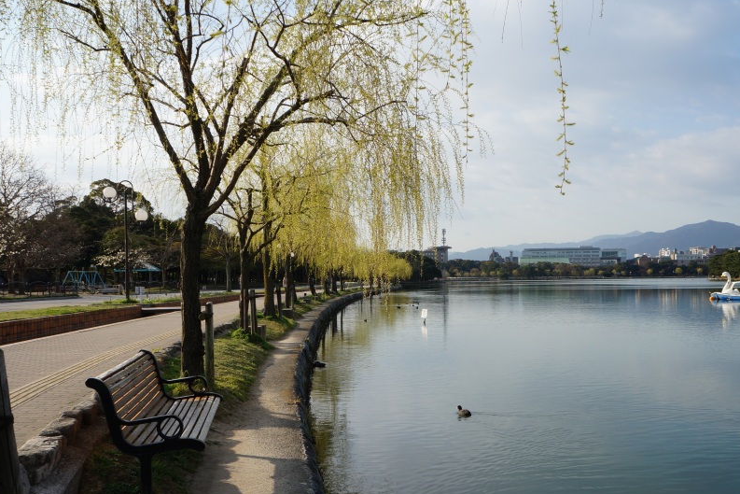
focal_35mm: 34
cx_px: 424
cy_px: 286
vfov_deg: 38.8
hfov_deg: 55.6
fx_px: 699
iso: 200
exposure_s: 1/200
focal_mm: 18
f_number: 13
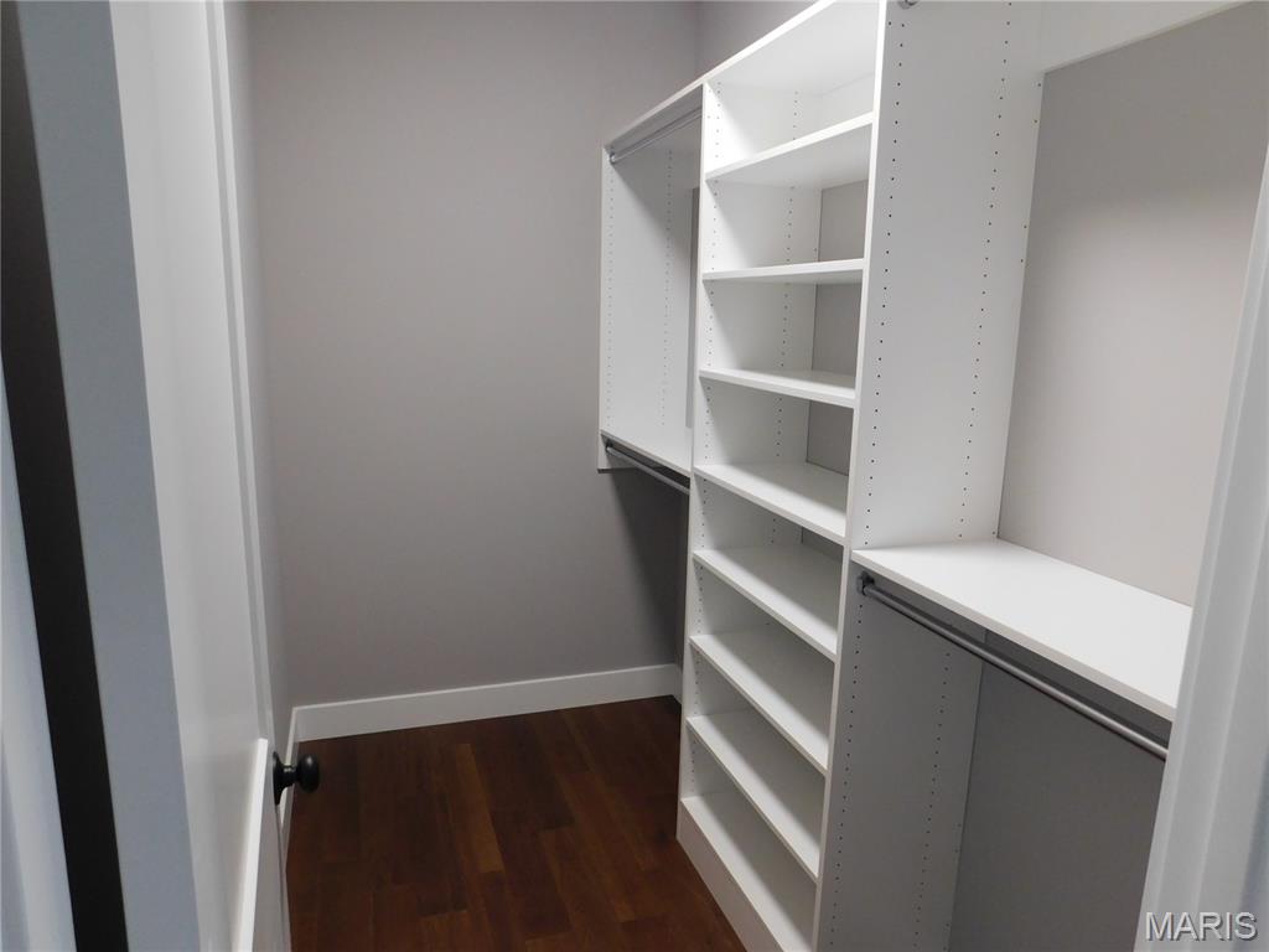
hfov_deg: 73.9
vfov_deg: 58.9
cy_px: 476
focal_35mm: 23
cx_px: 634
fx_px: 843
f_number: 3
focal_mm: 4
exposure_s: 1/30
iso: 320
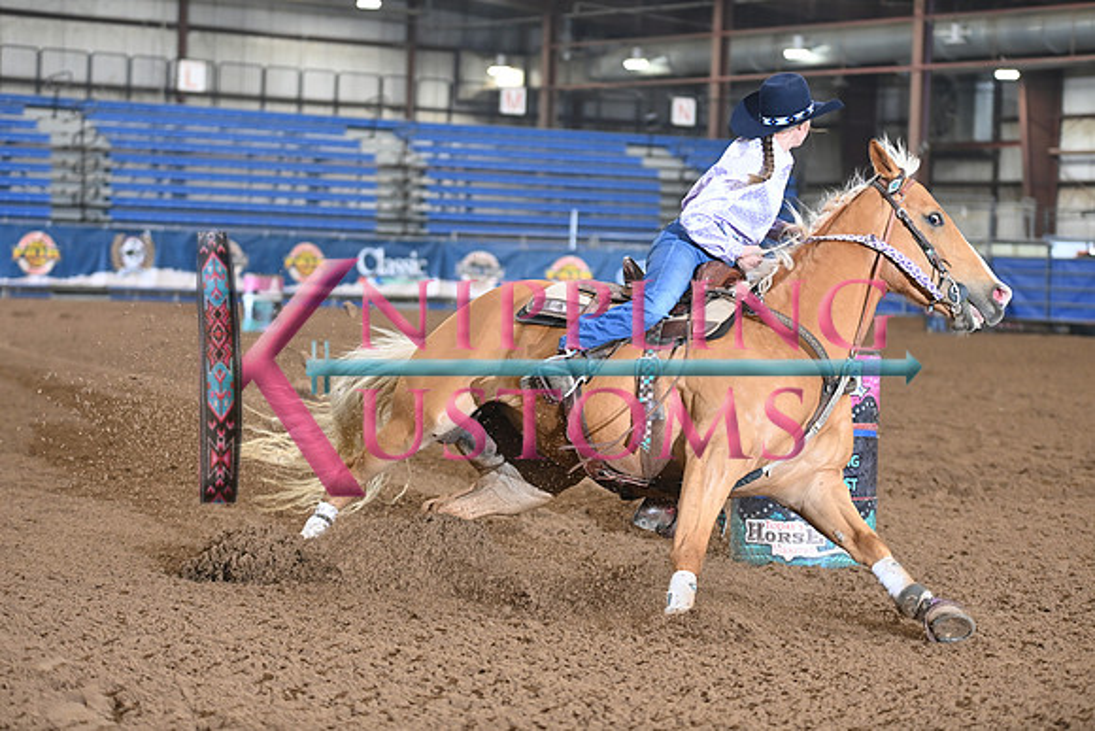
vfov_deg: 14.4
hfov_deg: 21.5
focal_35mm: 95
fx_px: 2890
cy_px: 366
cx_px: 548
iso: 2500
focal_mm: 95
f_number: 2.8
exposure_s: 1/250
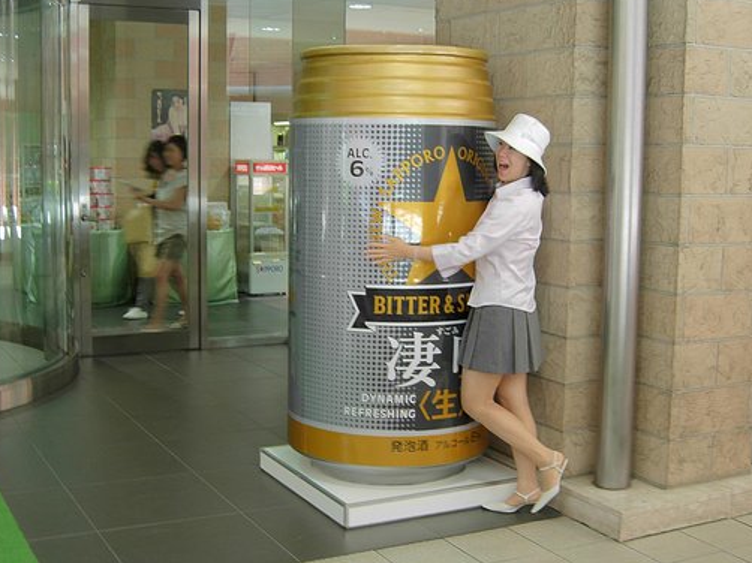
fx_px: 1064
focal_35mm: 49
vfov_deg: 29.7
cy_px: 277
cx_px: 373
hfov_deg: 38.9
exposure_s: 1/15.1
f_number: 3.1
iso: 50
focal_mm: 10.1
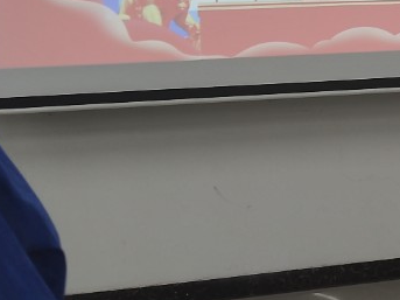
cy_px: -72
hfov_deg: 13.5
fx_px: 1617
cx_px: 534
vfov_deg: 10.4
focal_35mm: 140
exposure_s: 1/100
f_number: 1.69
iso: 105
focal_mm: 6.72
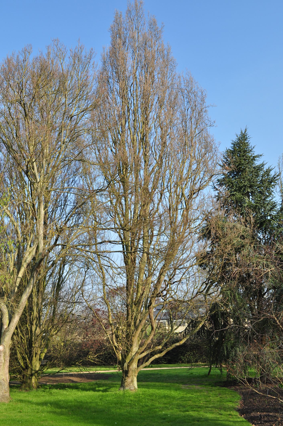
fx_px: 426
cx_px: 142
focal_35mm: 36
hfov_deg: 36.8
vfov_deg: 53.2
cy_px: 213
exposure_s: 1/400
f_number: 8
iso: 200
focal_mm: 24
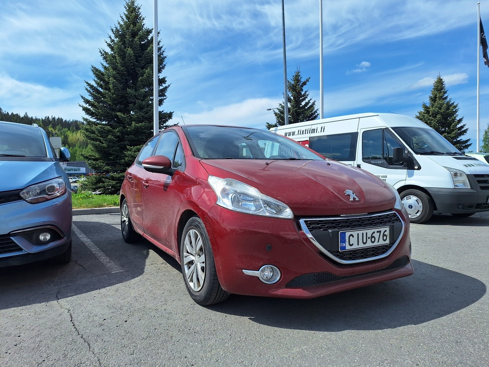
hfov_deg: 73.9
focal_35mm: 23
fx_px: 325
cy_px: 184
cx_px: 244
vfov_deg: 58.9
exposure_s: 1/4000
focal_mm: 5.54
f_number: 1.8
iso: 40
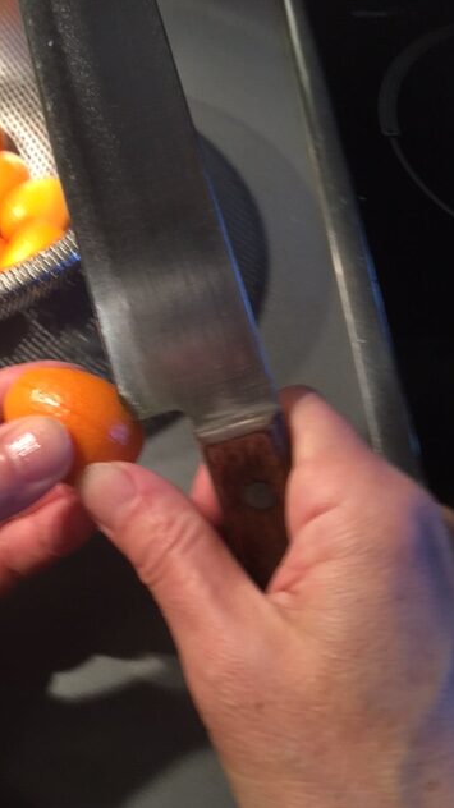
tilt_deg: -63.7
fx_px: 686
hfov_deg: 36.5
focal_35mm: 32
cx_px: 183
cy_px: 404
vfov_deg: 61.0
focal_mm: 4.15
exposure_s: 1/17
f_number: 2.2
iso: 250
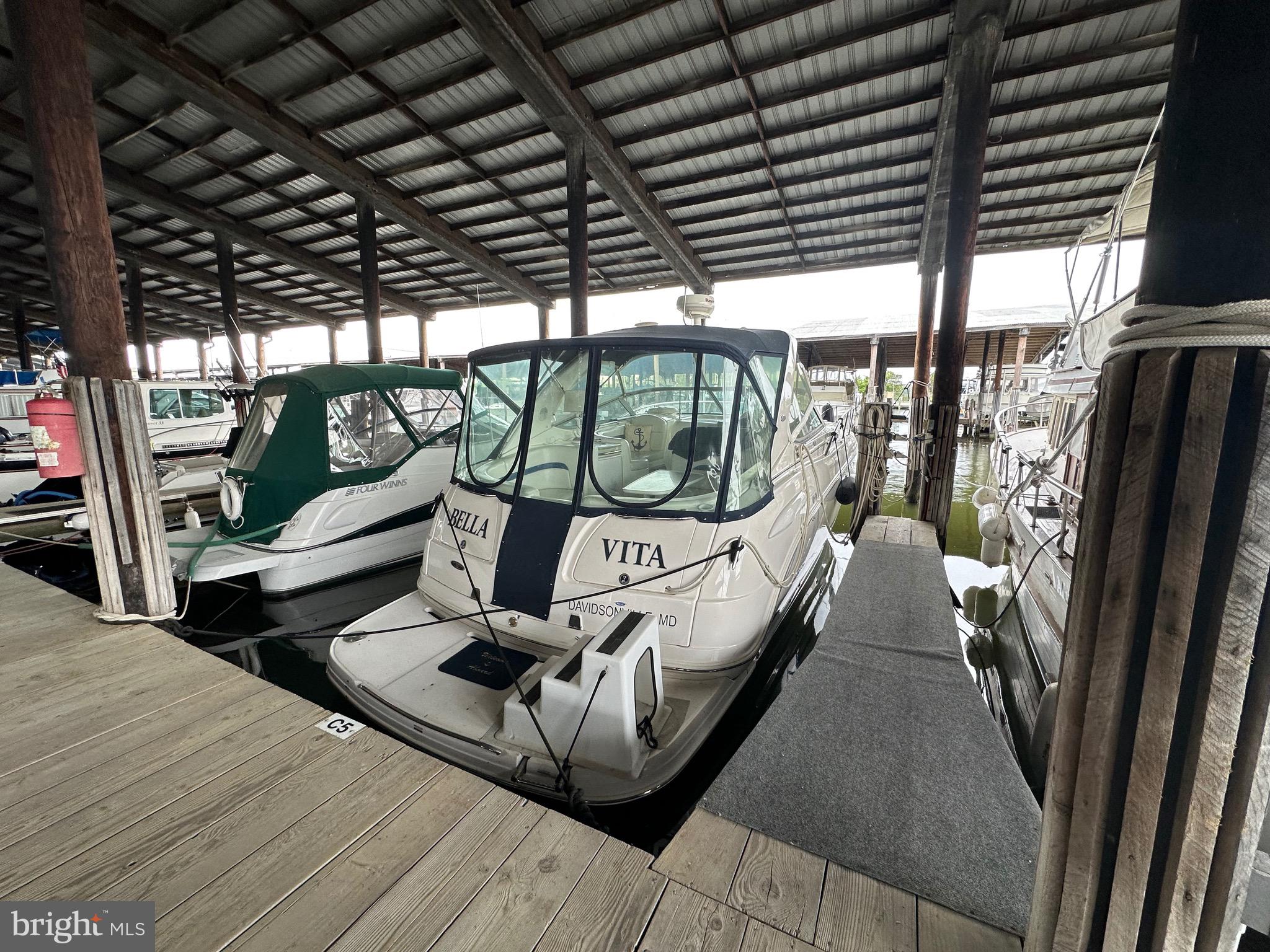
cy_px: 476
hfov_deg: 102.1
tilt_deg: -8.5
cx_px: 635
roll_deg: +0.5
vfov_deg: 85.7
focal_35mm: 14
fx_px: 514
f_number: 2.2
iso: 80
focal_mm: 2.22
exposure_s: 1/99
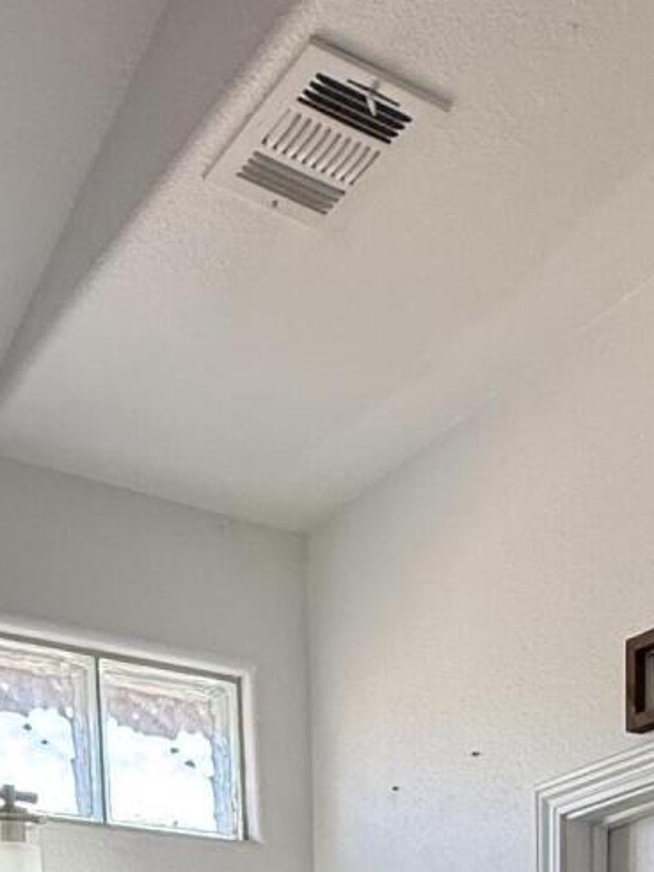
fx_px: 1436
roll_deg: +2.4
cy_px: 1437
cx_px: 284
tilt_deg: -7.2
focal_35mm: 57
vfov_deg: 23.5
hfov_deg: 25.6
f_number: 2.2
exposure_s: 1/120
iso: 200
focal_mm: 2.22
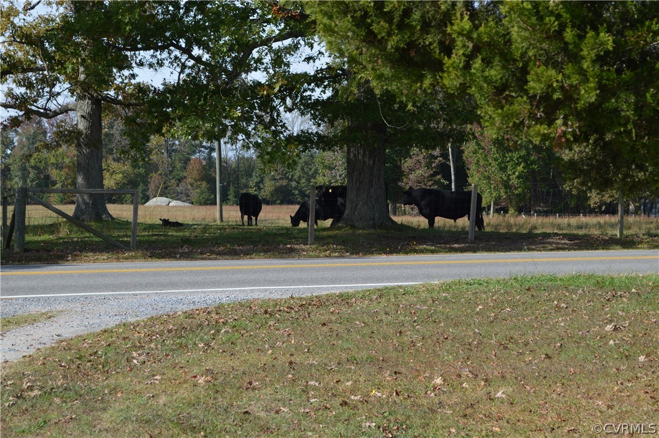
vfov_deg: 16.5
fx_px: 1508
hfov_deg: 24.6
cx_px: 330
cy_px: 219
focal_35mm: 82
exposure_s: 1/200
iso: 100
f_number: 7.1
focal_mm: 55
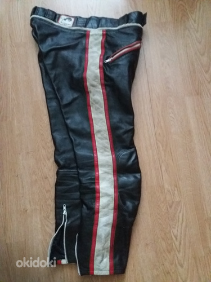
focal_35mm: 28
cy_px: 141
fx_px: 228
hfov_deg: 49.7
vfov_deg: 63.4
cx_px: 106
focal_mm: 3.7
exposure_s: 1/17
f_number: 1.9
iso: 1250
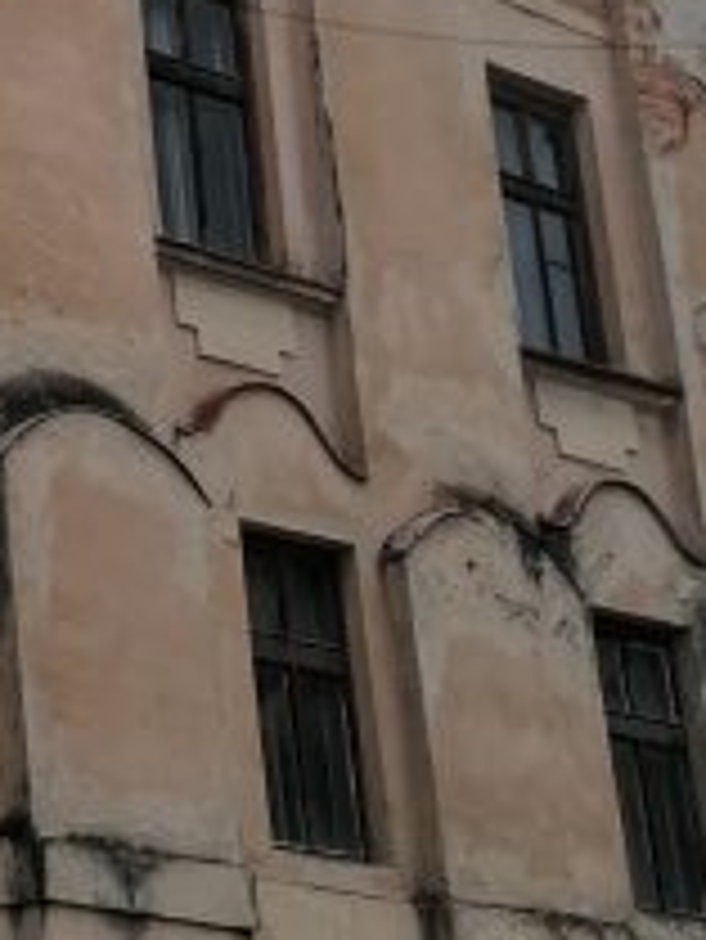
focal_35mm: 129
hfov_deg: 10.9
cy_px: 171
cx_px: -443
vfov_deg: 15.2
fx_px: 3504
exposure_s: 1/2506
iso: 50
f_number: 1.8
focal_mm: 4.75
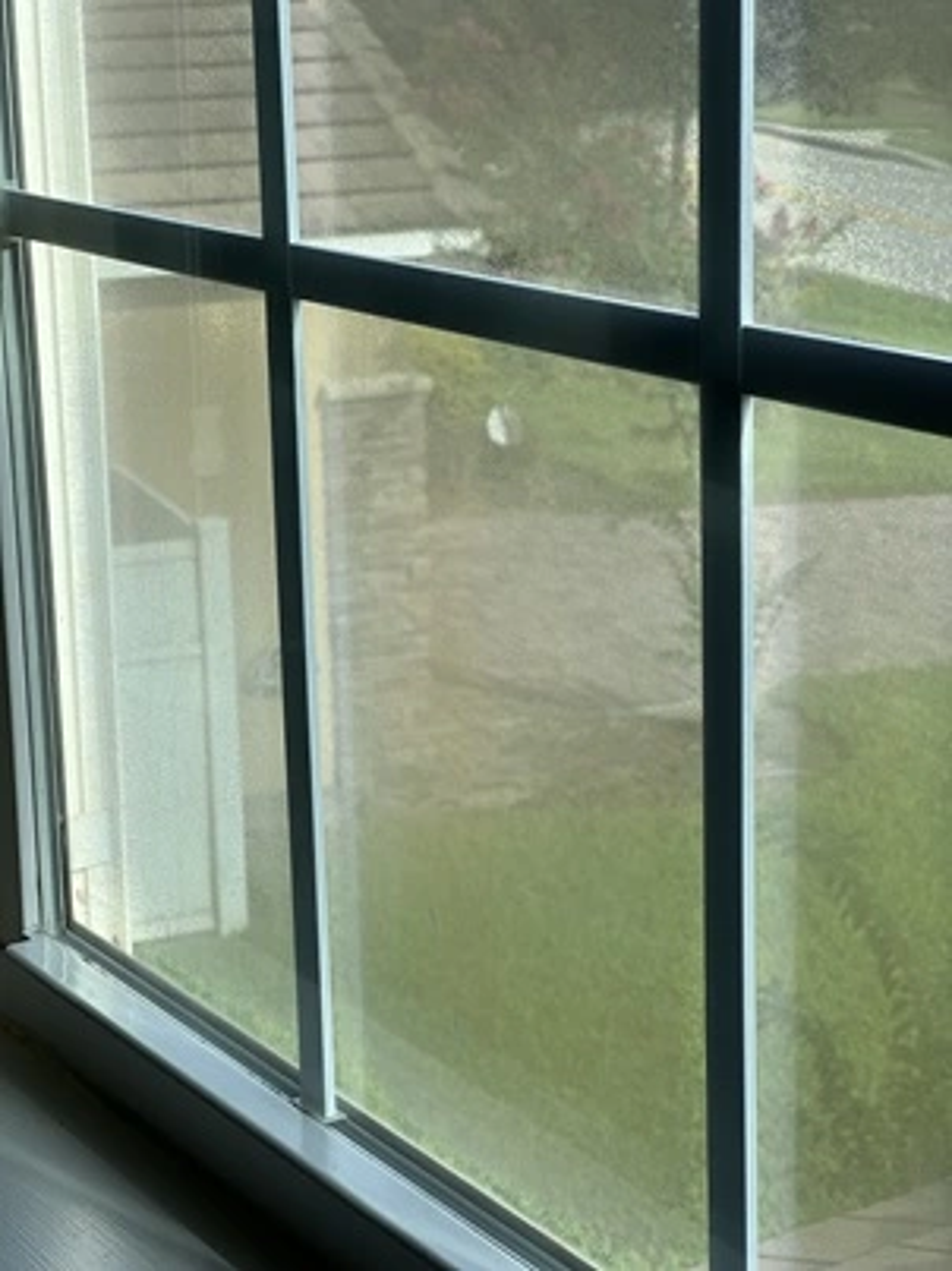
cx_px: 476
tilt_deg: -13.3
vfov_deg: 25.3
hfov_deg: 19.1
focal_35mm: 77
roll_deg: +2.2
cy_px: 636
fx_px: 2825
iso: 25
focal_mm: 9
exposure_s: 1/193
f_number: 2.8
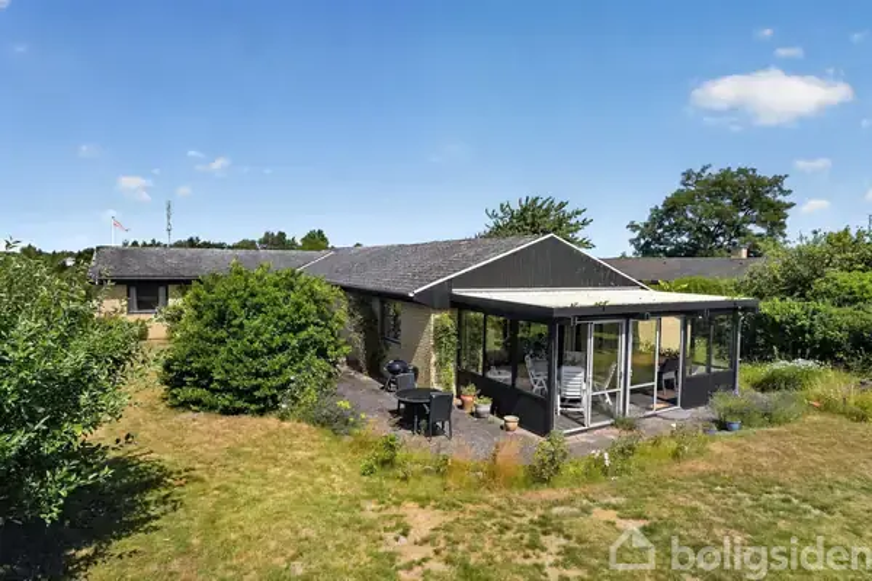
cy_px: 290
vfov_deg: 61.9
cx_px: 436
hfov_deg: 84.0
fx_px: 484
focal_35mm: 20
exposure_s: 1/1600
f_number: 8
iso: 400
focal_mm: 20
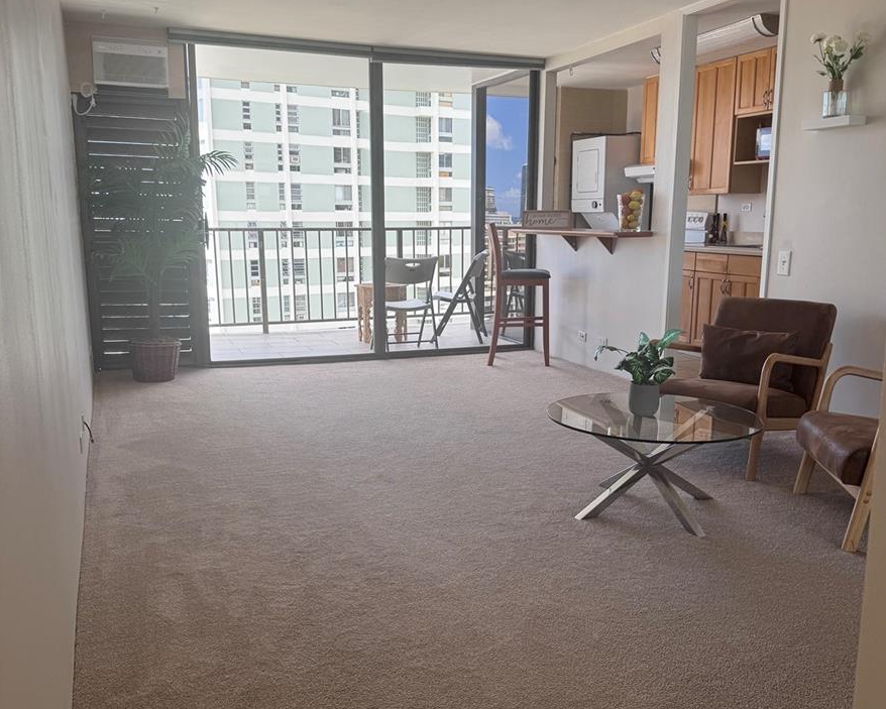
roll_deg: +0.7
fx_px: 839
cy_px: 369
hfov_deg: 55.6
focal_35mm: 32
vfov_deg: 45.8
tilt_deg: -10.8
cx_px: 450
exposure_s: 1/306
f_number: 1.78
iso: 80
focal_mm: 6.76
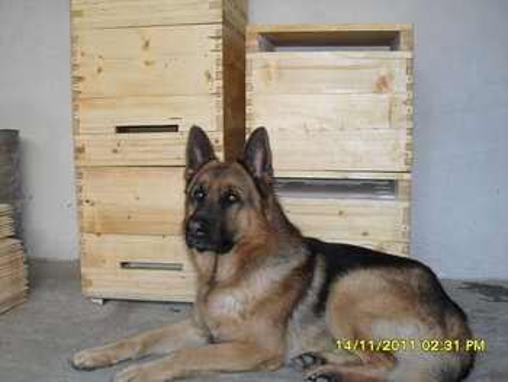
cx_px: 254
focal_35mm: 38
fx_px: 558
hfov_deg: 48.9
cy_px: 191
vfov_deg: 37.8
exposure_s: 1/45
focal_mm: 6.3
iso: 200
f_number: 2.8
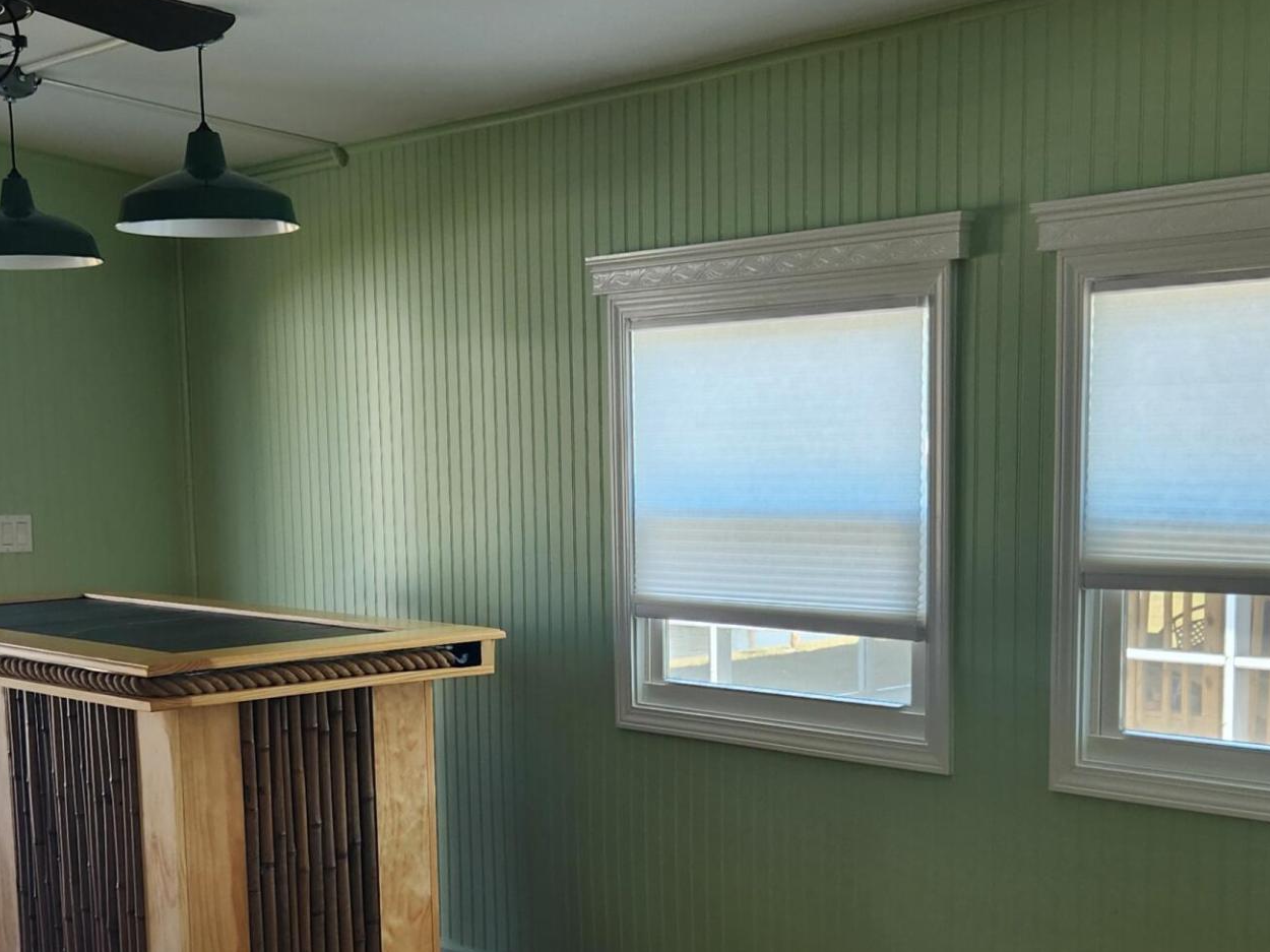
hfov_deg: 36.1
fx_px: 1944
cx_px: 550
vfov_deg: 27.0
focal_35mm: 53
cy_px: 745
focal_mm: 5.4
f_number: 1.8
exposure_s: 1/120
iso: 80
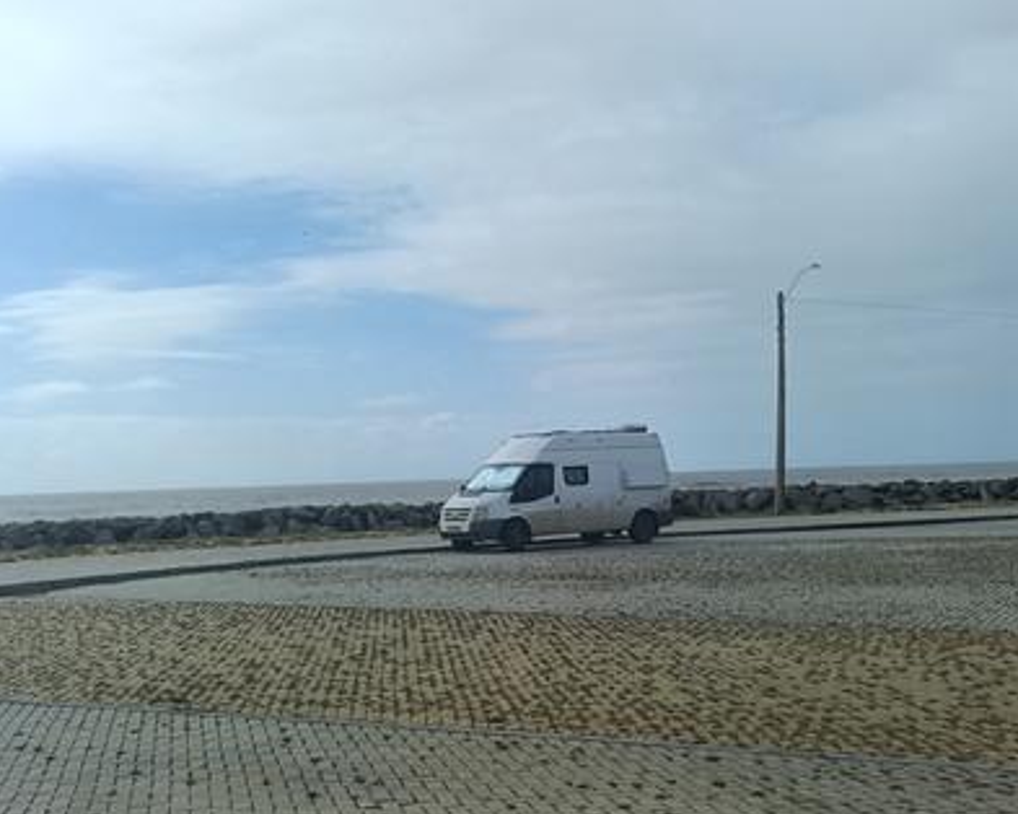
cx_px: 545
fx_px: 1596
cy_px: 412
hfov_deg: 35.4
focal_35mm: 53
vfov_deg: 28.6
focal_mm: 4.7
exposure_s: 1/1399
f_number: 1.7
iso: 64
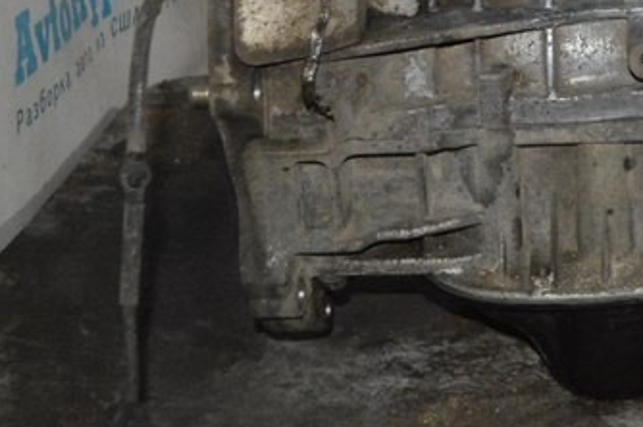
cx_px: 578
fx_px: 1642
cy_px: -138
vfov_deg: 14.2
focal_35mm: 92
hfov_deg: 21.7
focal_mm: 20
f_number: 3.5
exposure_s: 1/60
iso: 3200
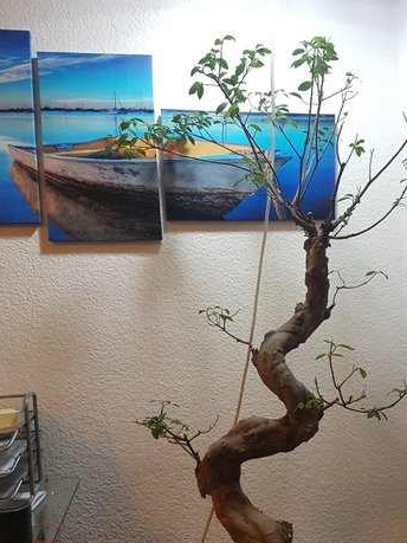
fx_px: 533
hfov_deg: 41.4
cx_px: 259
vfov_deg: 53.5
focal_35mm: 34
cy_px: 329
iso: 200
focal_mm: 4.2
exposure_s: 1/50
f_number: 1.7
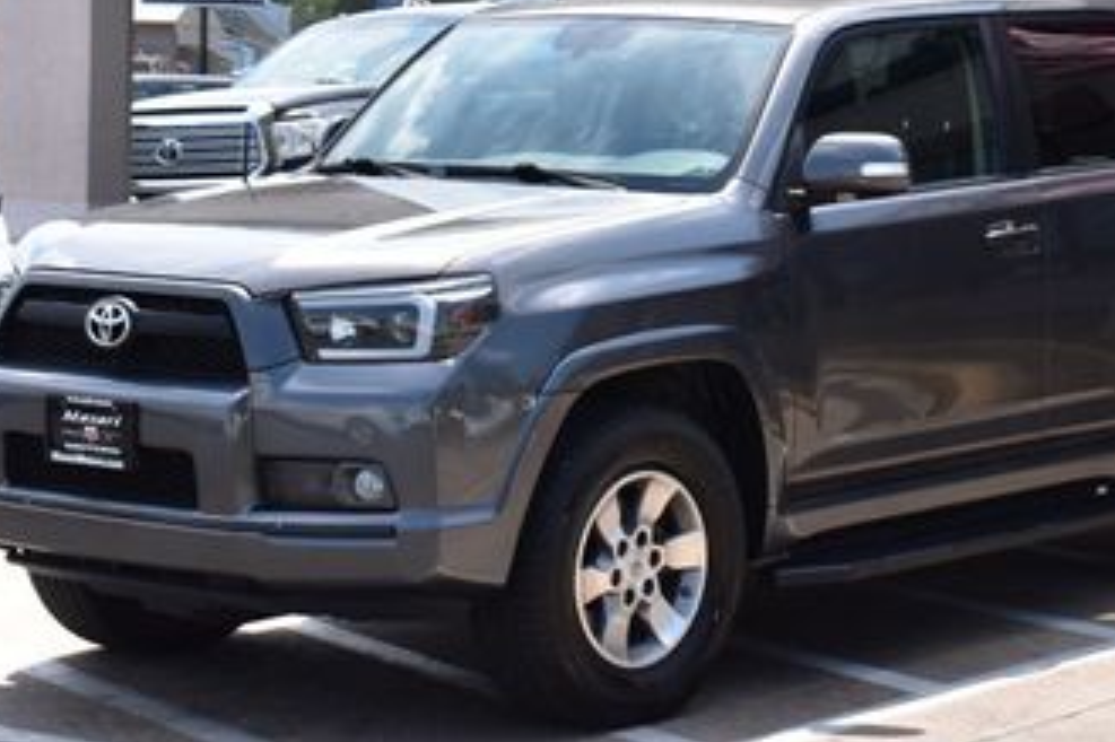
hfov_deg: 18.1
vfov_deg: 12.2
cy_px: 58
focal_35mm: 111
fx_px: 3436
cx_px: 1061
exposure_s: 1/320
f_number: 10
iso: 400
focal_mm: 38
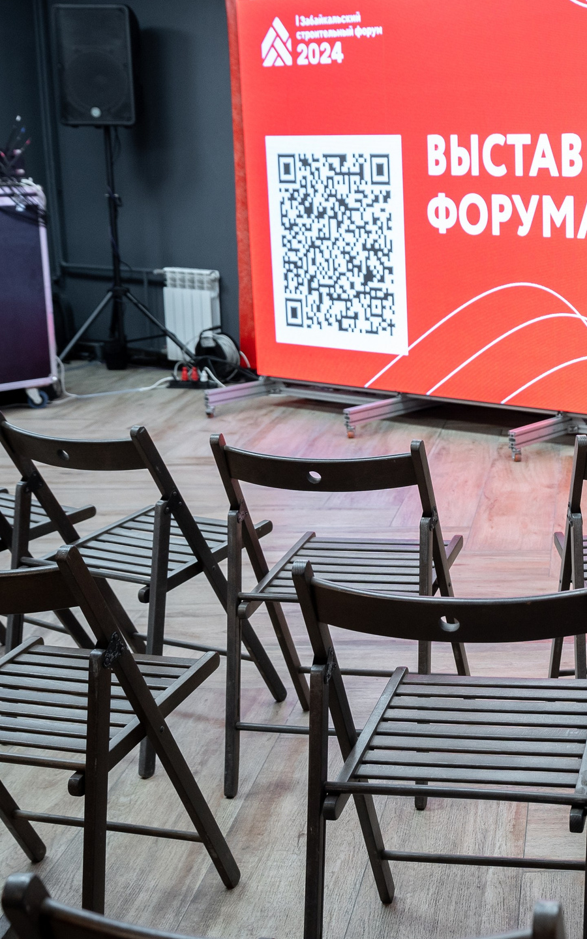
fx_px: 1305
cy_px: 424
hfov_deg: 24.0
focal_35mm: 51
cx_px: 613
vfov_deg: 39.5
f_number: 4
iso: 1000
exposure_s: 1/100
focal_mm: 28
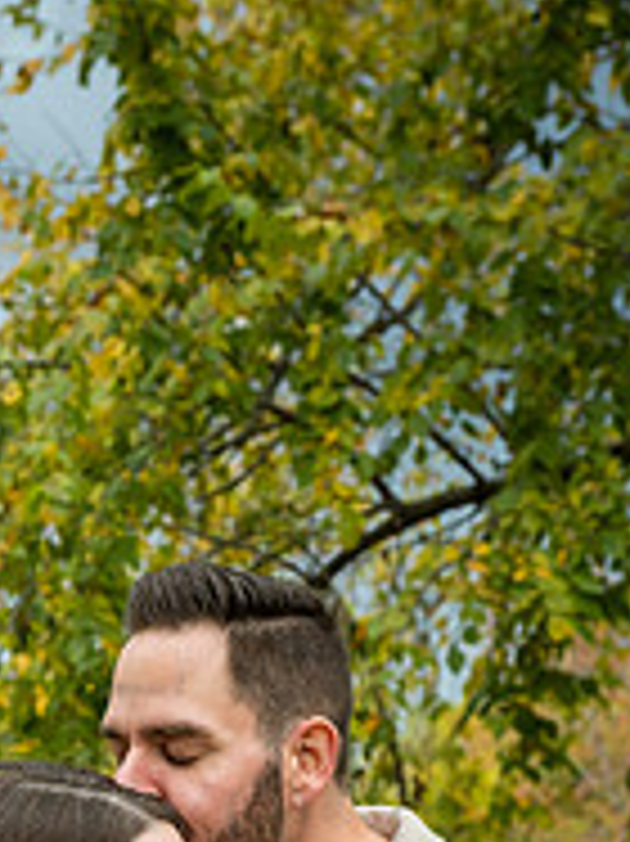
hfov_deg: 13.2
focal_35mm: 111
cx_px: 4
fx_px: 2697
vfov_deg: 17.0
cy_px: 977
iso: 400
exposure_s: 1/500
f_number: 5
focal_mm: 48
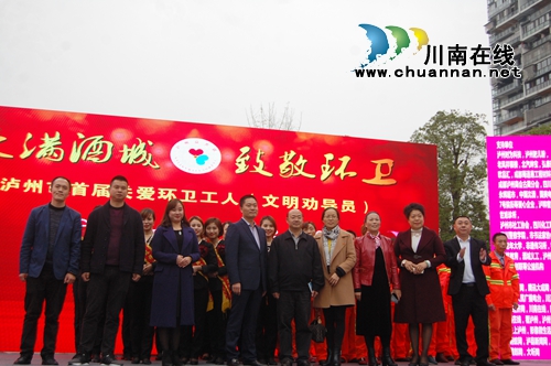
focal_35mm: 46
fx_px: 711
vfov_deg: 28.9
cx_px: 276
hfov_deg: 42.4
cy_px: 183
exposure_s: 1/100
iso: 400
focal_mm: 31
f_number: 5
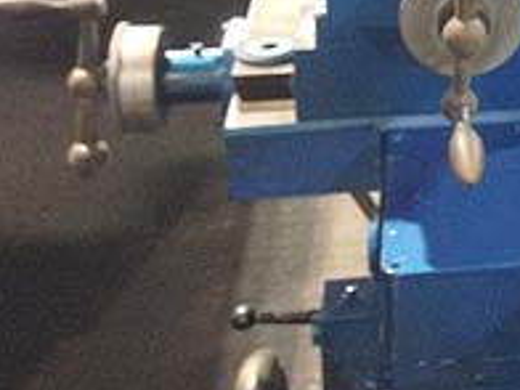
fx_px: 1517
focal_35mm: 101
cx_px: 706
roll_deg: +0.0
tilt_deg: -15.9
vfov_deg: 14.0
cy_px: -133
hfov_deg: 18.0
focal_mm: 4.12
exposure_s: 1/15
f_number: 2.4
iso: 500
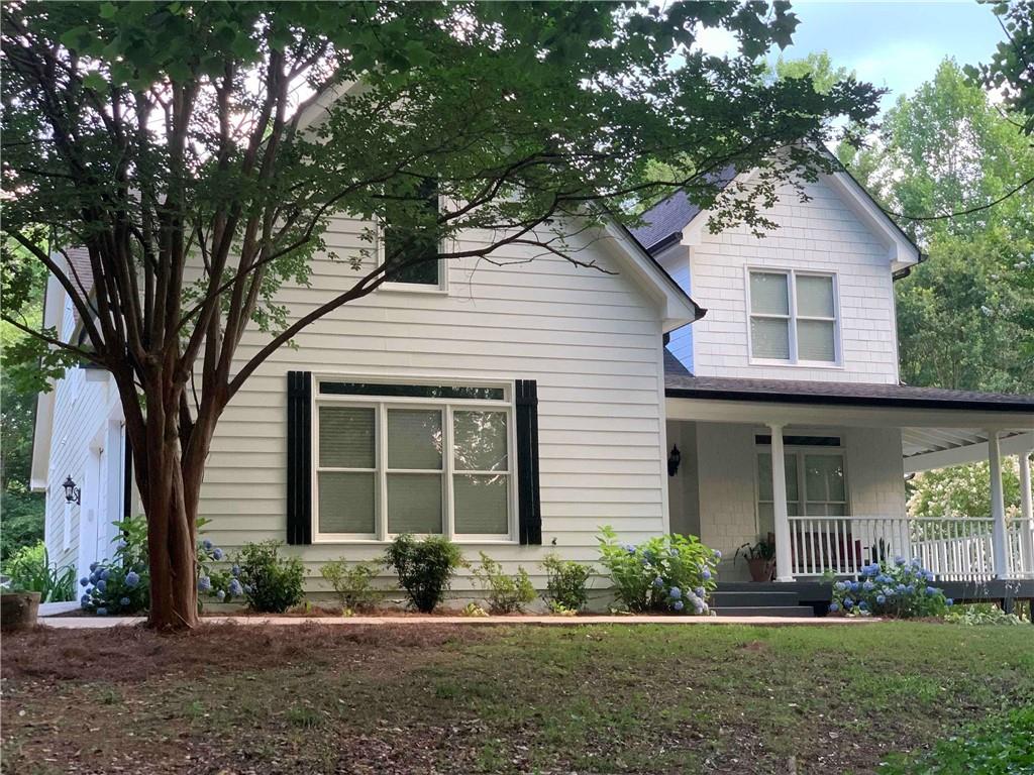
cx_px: 517
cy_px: 388
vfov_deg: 28.0
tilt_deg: +9.7
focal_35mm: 52
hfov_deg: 36.8
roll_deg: +0.5
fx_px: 1553
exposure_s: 1/116
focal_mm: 6
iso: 125
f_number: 2.4
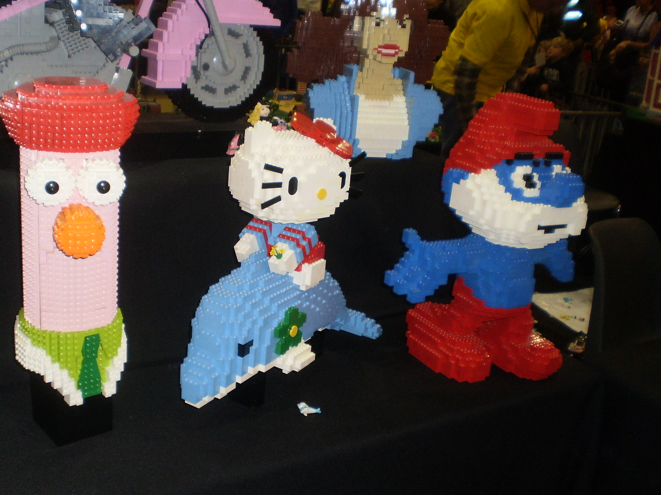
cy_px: 267
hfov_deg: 46.7
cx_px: 297
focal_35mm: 40
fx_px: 764
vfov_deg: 35.9
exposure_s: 1/30
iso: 125
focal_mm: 6.3
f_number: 3.1
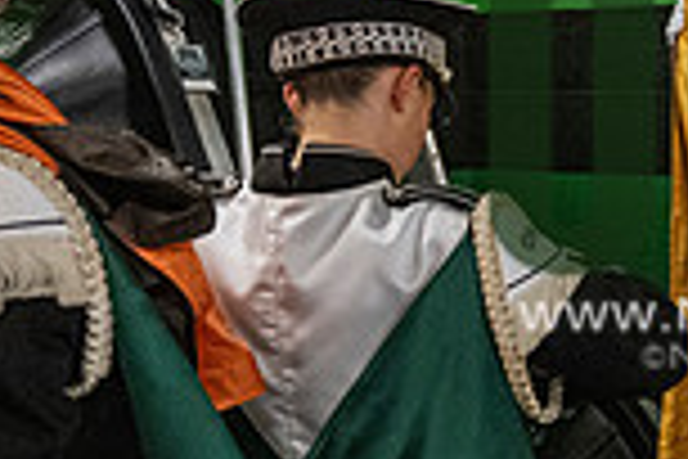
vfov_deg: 15.0
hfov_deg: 20.9
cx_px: 827
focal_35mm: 91
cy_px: 155
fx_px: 1739
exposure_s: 1/500
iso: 5000
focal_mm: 24
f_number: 3.2
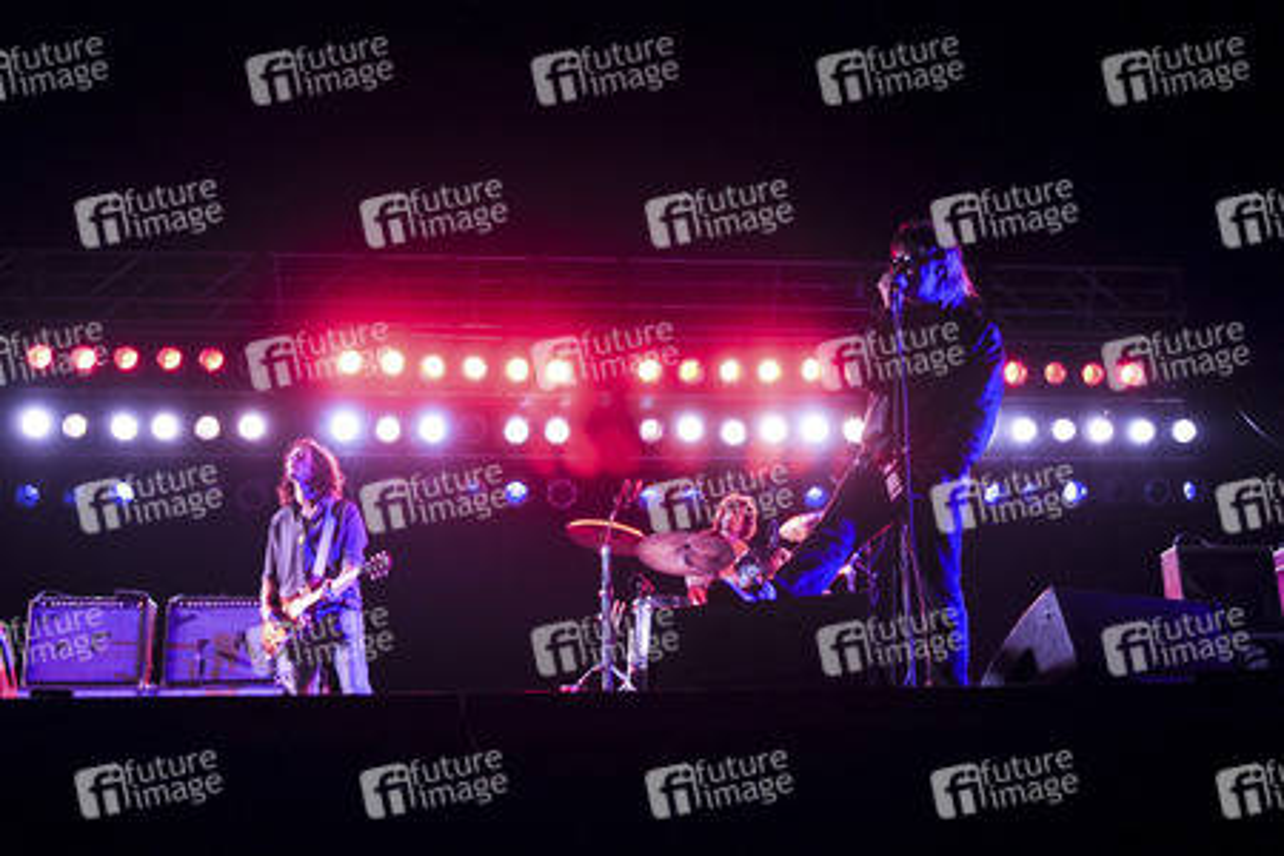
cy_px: 428
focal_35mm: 38
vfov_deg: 35.1
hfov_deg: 50.7
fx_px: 1355
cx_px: 642
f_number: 2.8
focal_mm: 38
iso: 1600
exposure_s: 1/200
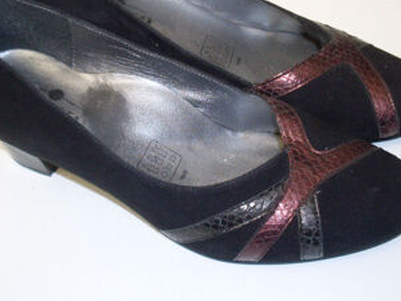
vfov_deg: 23.9
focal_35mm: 61
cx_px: 170
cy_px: 109
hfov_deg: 31.6
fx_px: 706
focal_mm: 6.3
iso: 100
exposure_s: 1/45
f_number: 2.8
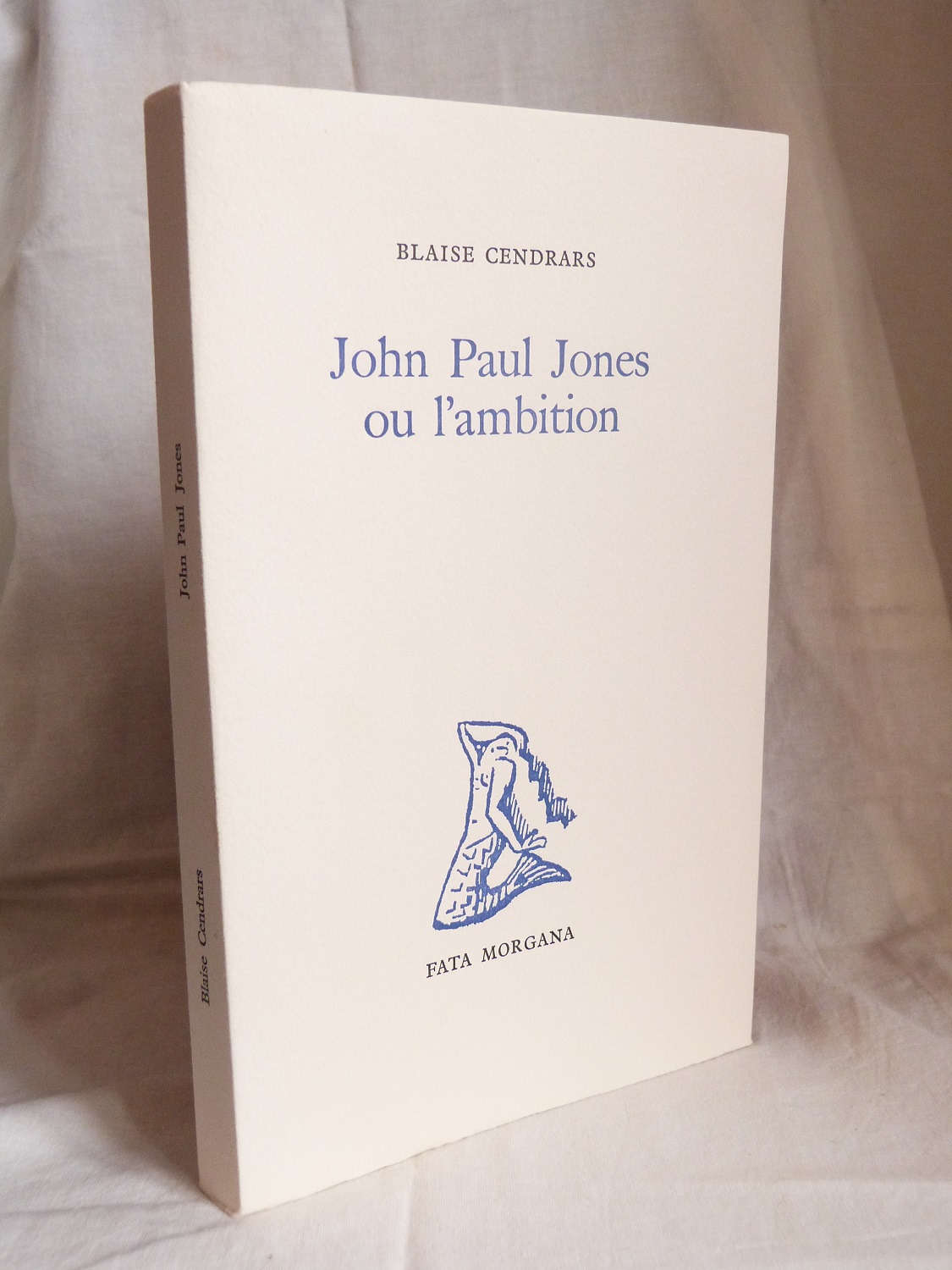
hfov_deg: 36.0
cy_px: 635
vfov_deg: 46.8
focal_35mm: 40
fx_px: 1467
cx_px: 476
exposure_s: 1/40
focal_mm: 7
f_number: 3.1
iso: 400
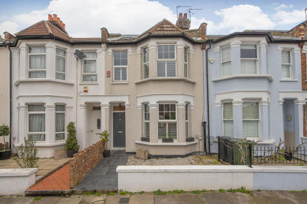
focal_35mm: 14
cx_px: 154
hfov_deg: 104.3
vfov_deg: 81.2
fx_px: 119
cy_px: 102
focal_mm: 14
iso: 320
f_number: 5.6
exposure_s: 1/1000
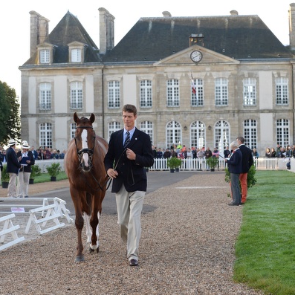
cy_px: 147
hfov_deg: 19.3
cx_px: 138
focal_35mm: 90
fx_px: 868
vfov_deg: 19.3
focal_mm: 70
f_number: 5
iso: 1250
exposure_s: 1/800
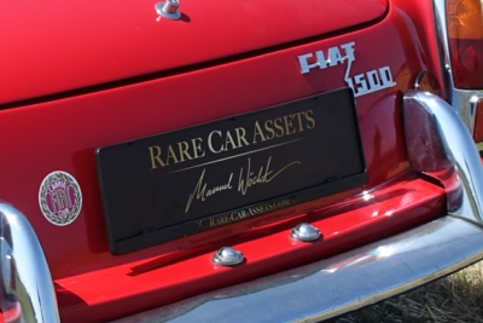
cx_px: -336
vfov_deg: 8.0
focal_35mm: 170
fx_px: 2282
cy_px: -92
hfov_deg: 11.4
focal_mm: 15.52
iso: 125
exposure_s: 1/100
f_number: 4
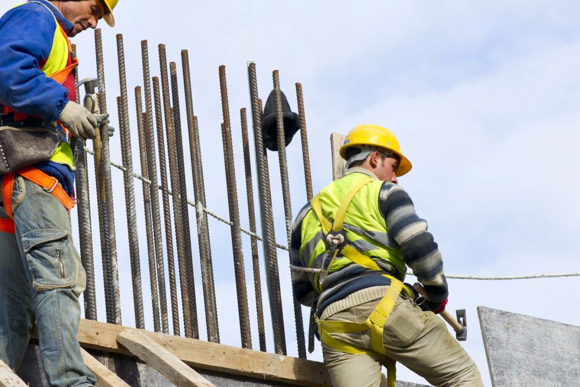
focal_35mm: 160
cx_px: 178
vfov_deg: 8.6
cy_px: 203
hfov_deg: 12.8
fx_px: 2578
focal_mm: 70
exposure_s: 1/1500
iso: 200
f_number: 4
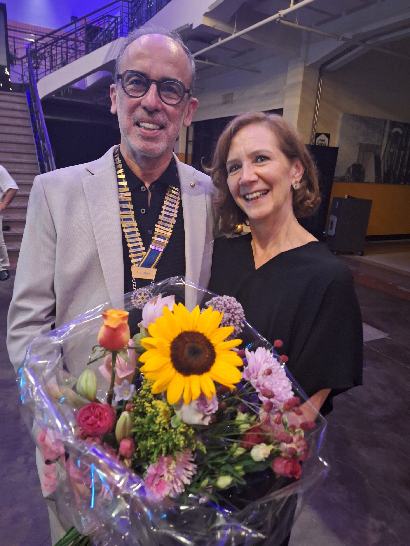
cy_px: 273
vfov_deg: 73.9
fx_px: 363
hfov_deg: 58.9
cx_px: 205
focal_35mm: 23
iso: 640
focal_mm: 5.54
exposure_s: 1/20
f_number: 1.8
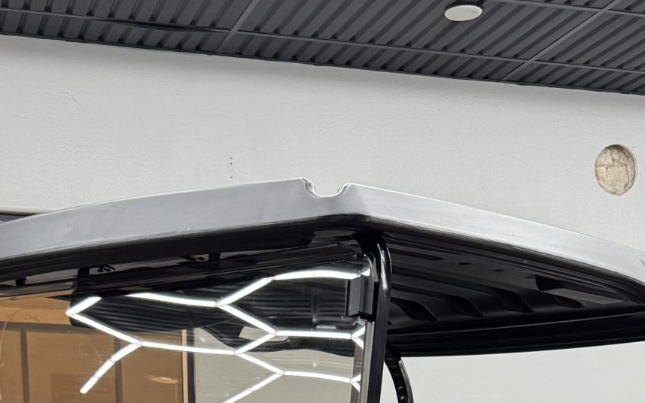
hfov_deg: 27.1
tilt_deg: -11.9
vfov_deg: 14.5
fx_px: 1336
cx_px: 314
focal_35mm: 76
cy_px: 789
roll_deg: -0.8
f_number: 1.78
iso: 200
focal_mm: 6.76
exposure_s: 1/105
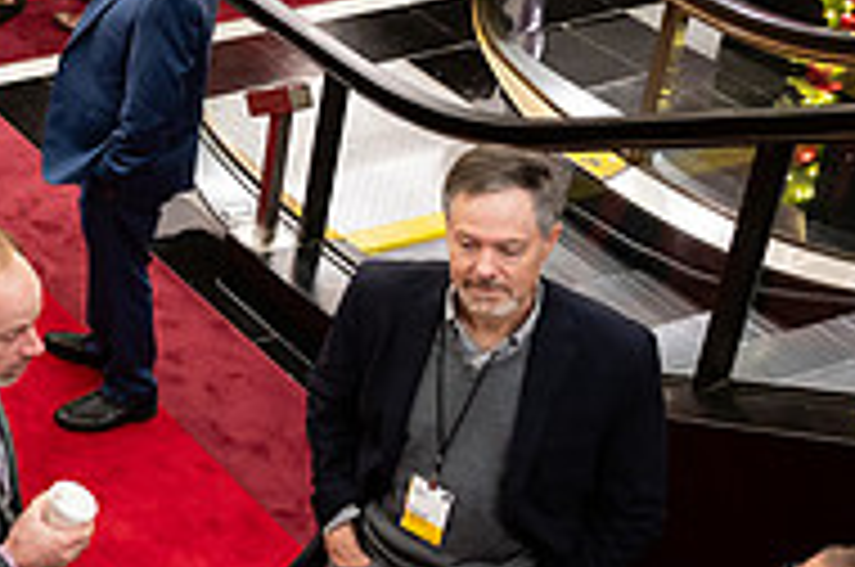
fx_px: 2015
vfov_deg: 15.7
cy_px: 4
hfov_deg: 21.1
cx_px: -338
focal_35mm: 85
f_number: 3.2
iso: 1250
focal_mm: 27
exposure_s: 1/160
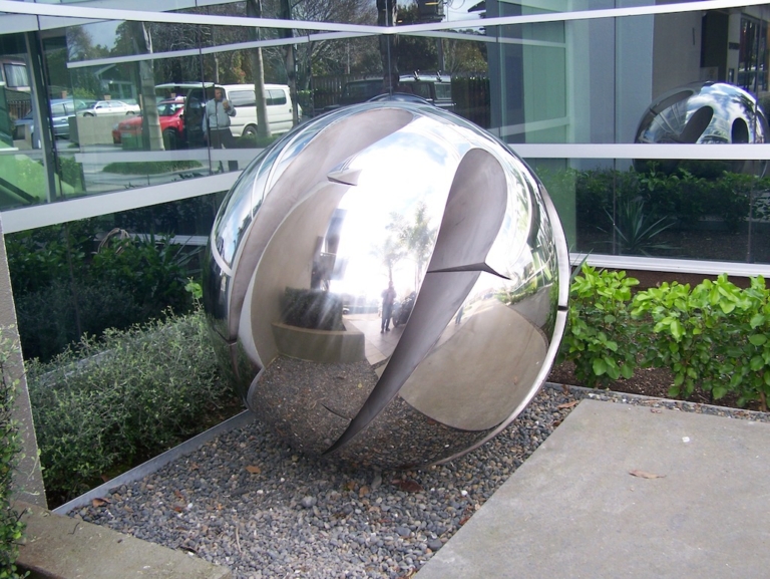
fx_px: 846
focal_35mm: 38
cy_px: 290
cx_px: 385
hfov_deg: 48.9
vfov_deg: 37.8
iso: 80
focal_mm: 6.3
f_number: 2.8
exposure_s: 1/160
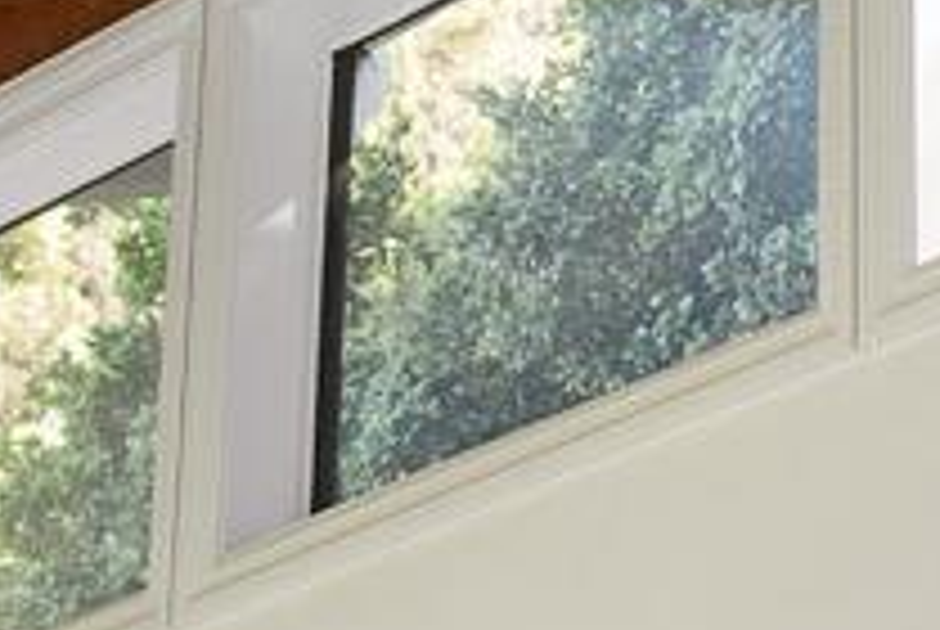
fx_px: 5543
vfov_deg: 6.4
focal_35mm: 212
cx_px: 1102
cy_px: -310
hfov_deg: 9.6
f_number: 5
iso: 400
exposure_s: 1/30
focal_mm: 37
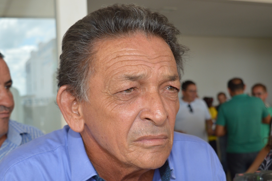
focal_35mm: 42
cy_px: 90
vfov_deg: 31.9
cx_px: 136
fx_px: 317
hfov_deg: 46.4
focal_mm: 28
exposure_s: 1/125
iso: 250
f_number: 5.6
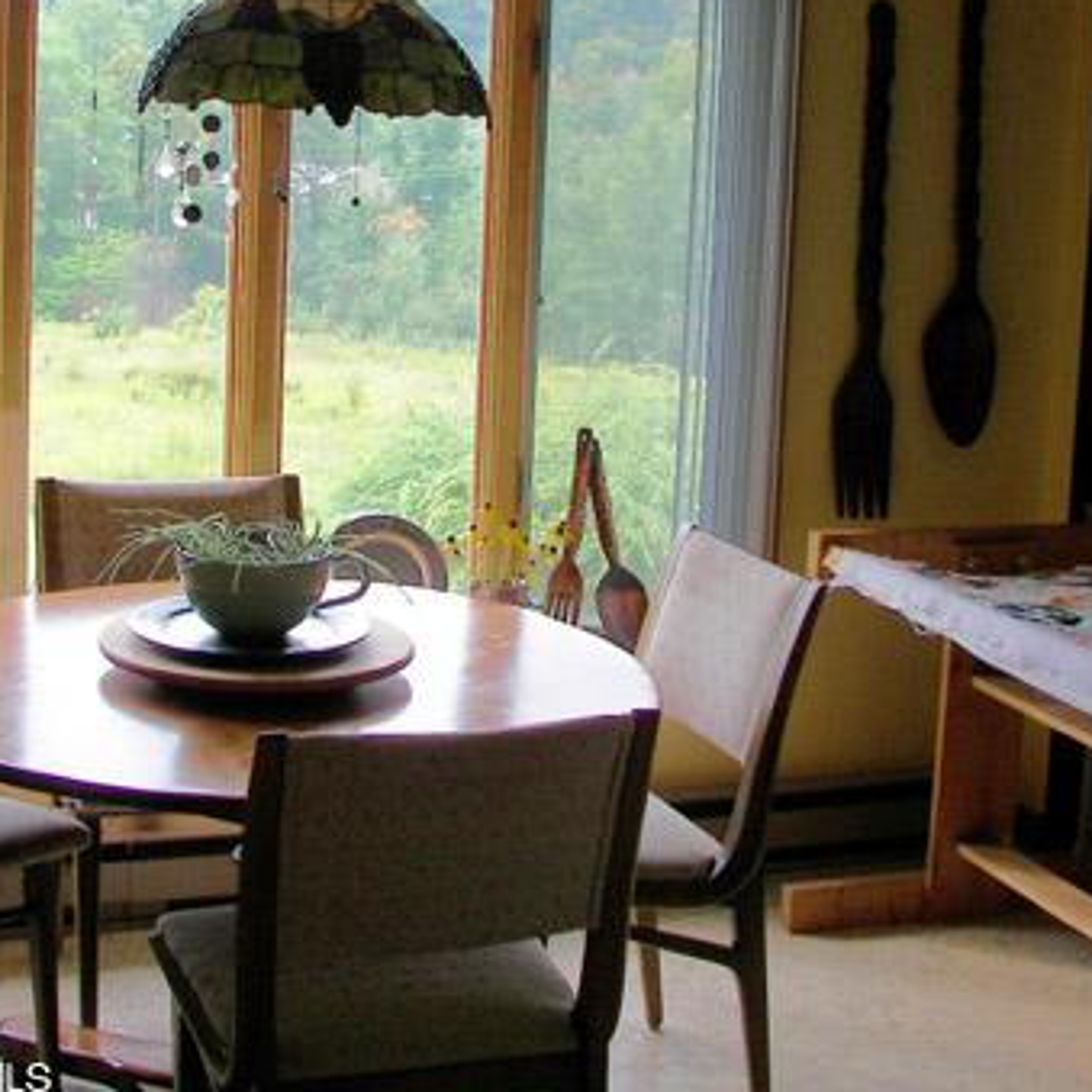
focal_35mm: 60
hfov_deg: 28.6
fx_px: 2141
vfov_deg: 28.4
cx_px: 457
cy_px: 348
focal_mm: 6
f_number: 2.8
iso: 50
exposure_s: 1/60
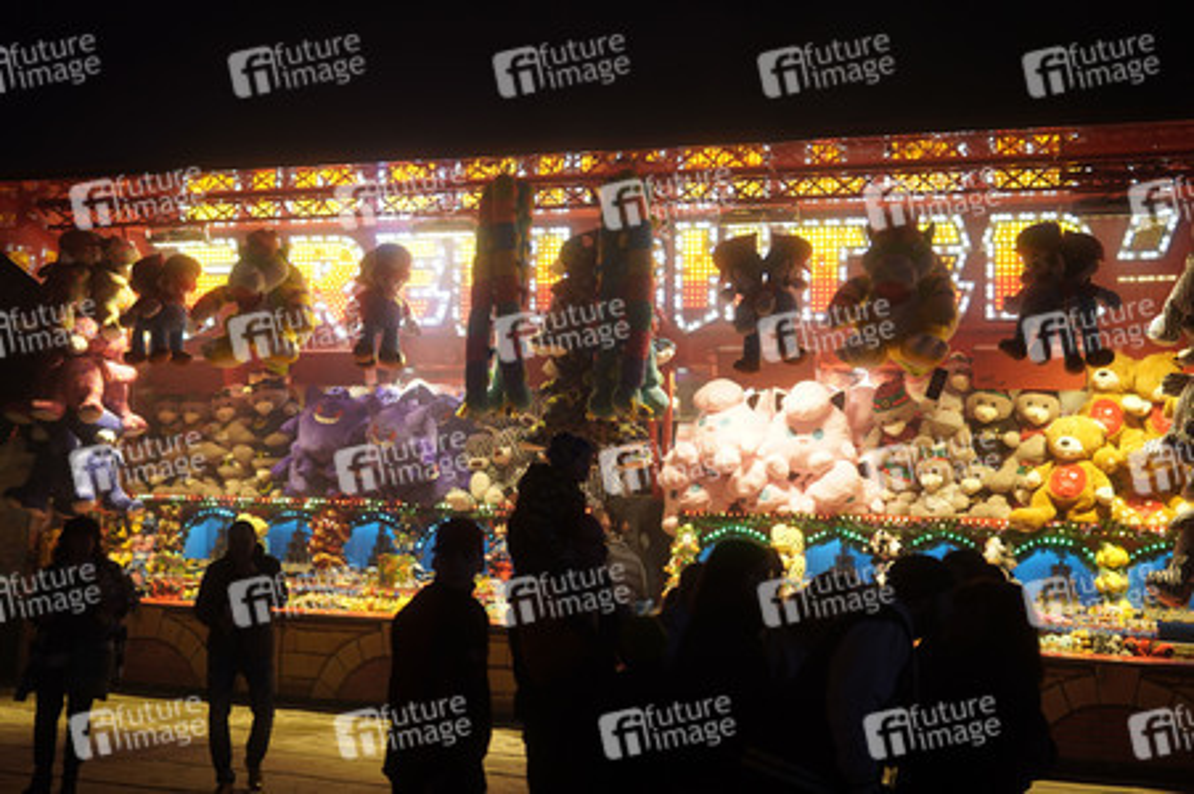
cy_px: 397
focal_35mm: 45
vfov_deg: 29.8
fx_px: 1491
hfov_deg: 43.6
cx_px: 597
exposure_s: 1/320
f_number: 1.4
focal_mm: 30
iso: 125
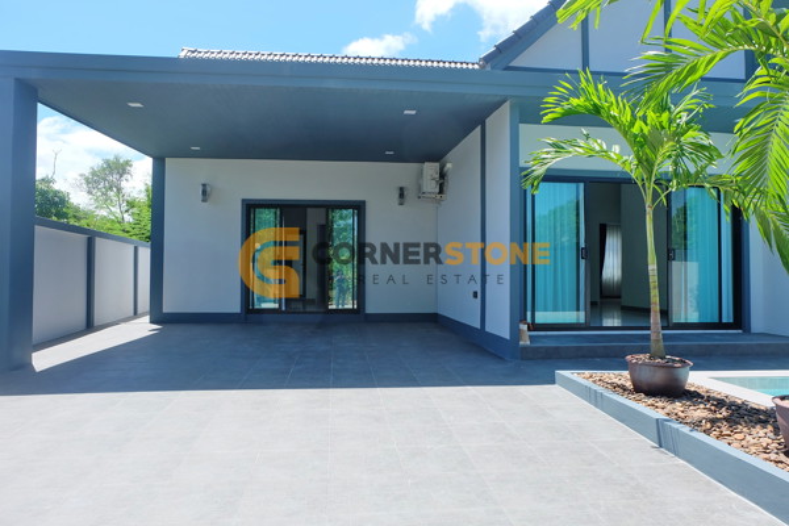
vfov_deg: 53.1
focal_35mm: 24
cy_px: 263
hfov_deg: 73.7
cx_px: 394
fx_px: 526
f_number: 8
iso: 400
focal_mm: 16
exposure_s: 1/240
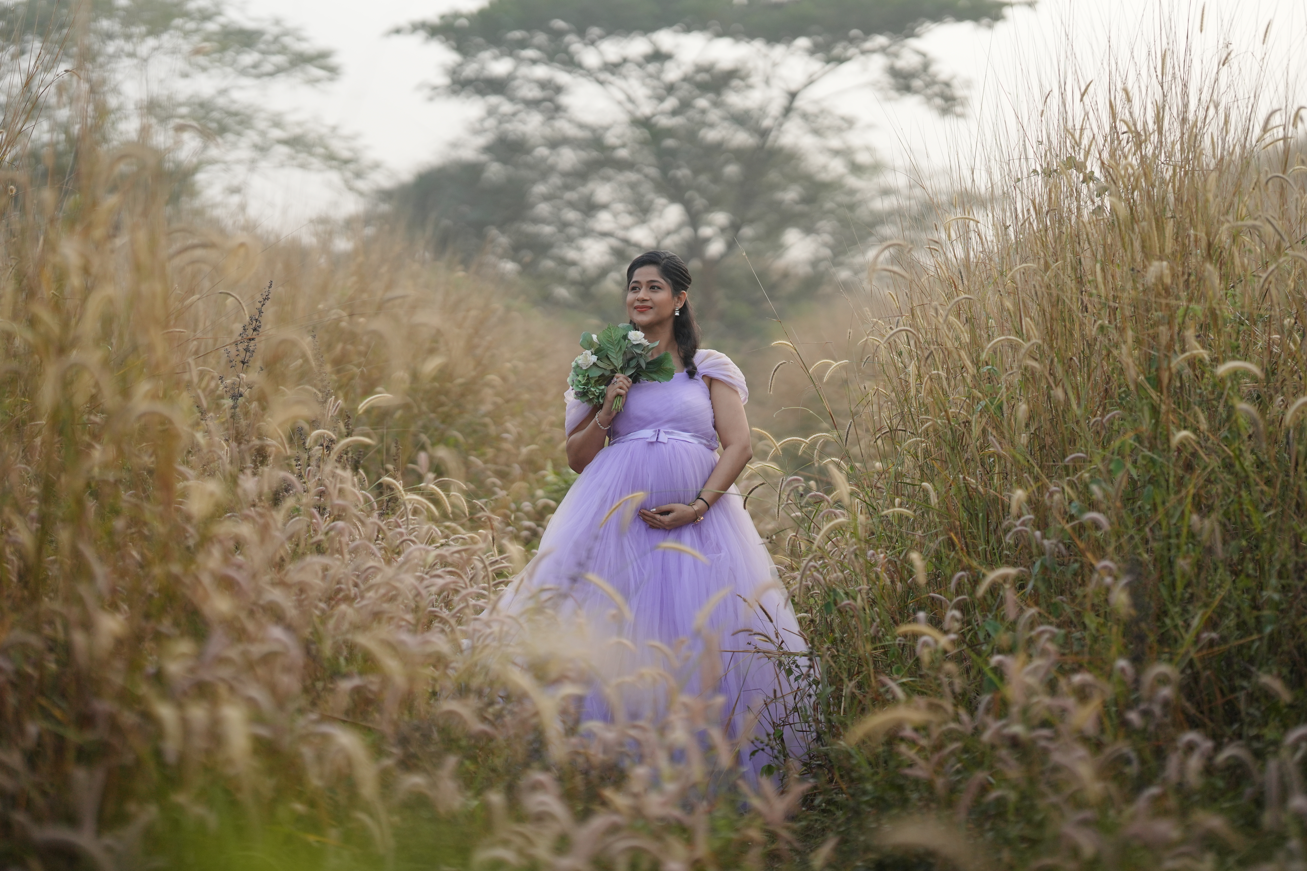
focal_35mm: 85
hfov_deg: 23.9
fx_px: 3086
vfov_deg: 16.1
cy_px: 436
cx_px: 654
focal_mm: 85
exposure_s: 1/8000
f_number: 1.6
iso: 320
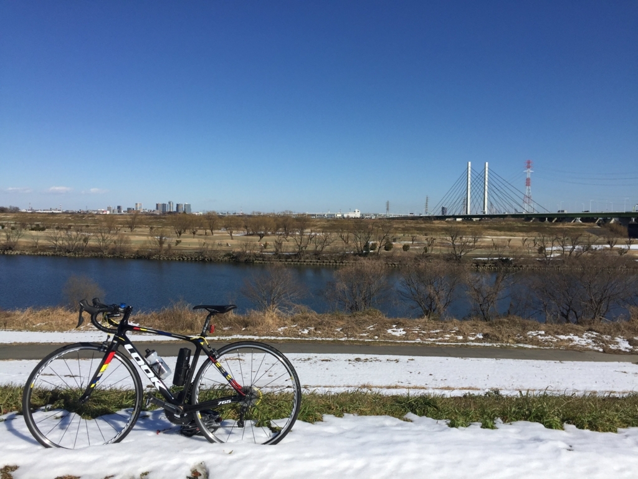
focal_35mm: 29
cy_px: 240
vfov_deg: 48.2
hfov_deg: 61.7
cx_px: 319
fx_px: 534
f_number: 2.2
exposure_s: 1/4405
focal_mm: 4.15
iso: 32
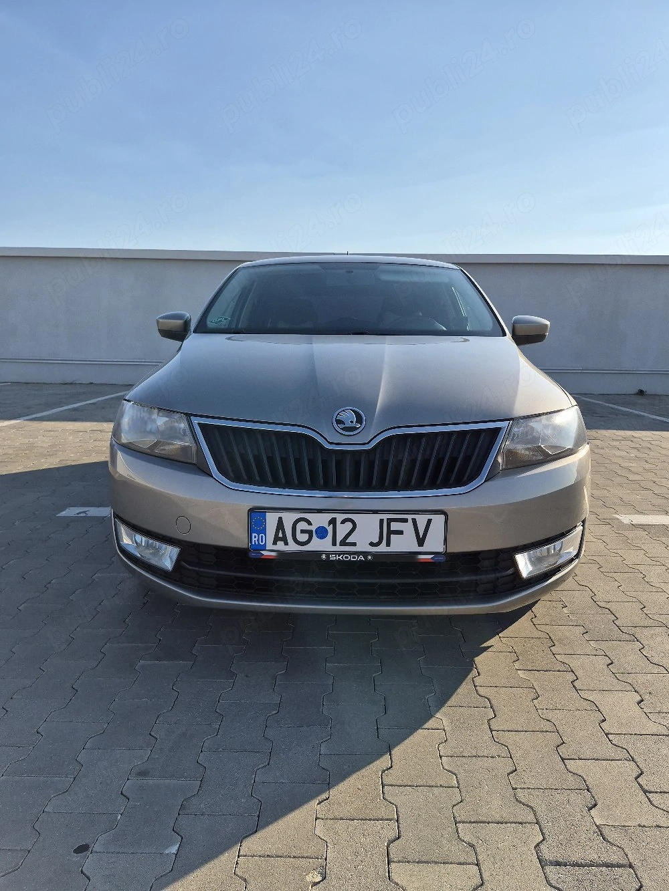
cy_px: 446
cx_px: 334
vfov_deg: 73.9
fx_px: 593
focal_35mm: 23
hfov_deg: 58.9
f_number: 1.8
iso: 80
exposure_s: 1/10000
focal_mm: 5.4
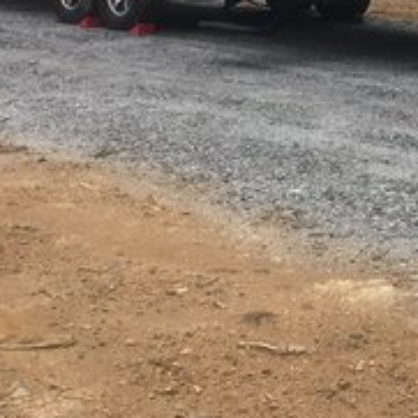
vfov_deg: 14.6
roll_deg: -0.6
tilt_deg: +1.5
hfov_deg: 14.5
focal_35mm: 113
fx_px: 1544
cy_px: -157
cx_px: 610
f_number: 2.2
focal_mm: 4.15
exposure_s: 1/187
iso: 32
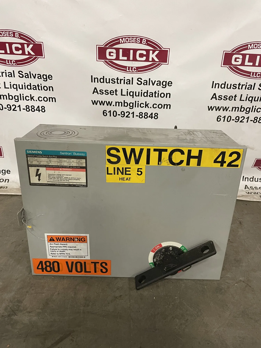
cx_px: 130
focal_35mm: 26
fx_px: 261
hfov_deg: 53.1
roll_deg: -1.6
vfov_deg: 67.3
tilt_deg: -24.3
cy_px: 174
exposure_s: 1/60
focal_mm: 4.2
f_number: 1.6
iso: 400
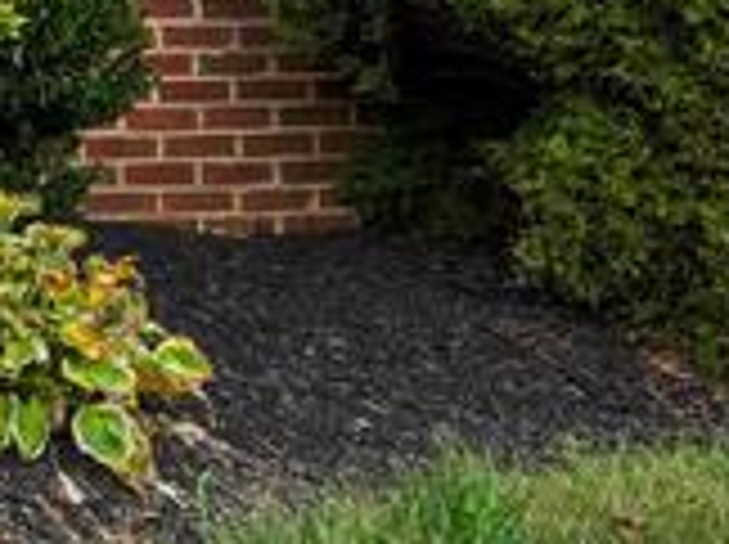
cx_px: -1444
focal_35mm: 120
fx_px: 2523
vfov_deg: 11.2
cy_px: -535
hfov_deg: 11.0
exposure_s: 1/8
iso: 100
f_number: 10
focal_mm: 14
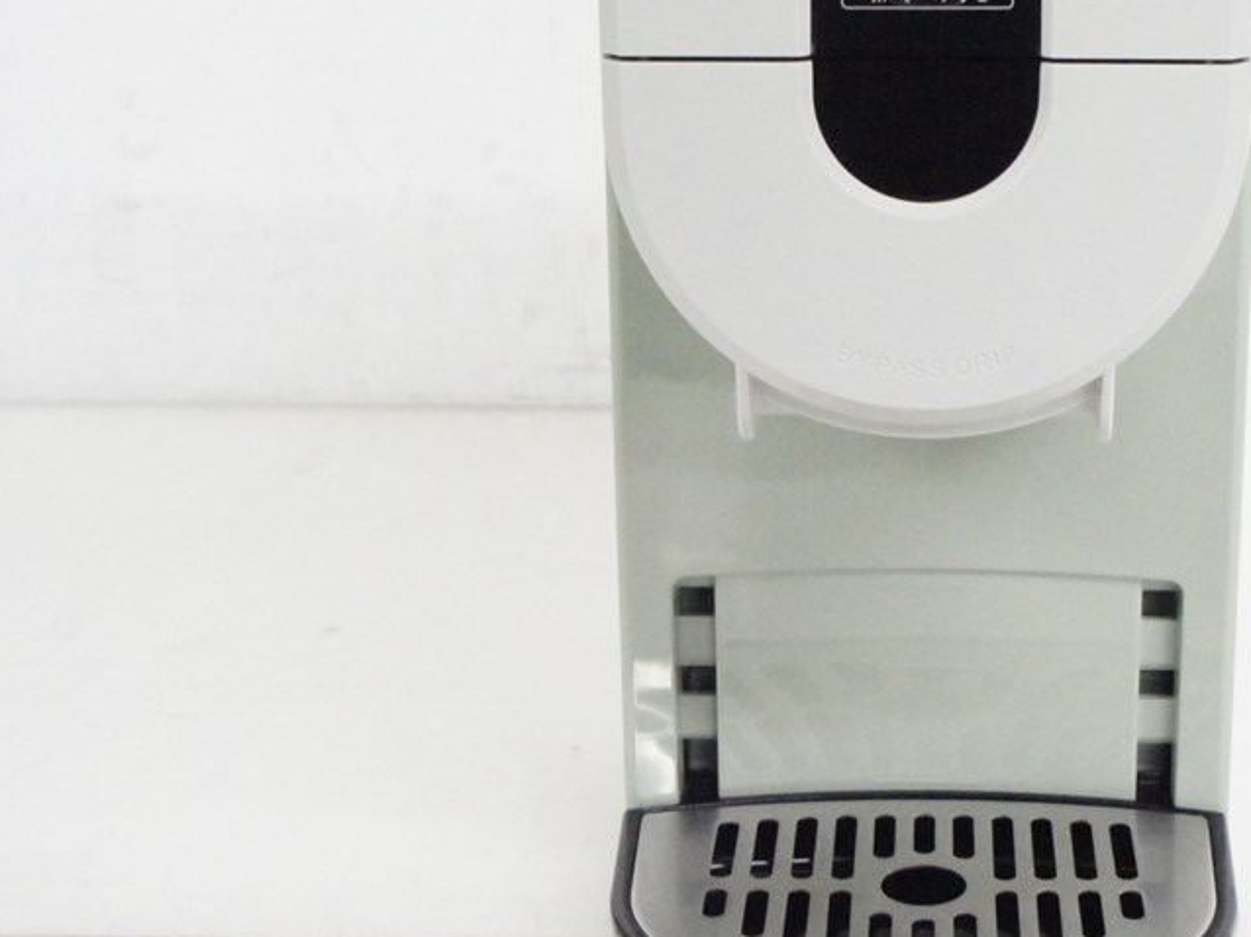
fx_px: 2348
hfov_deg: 29.5
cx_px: 902
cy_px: 377
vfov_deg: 22.5
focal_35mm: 65
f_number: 10
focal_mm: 24
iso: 6400
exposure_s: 1/50
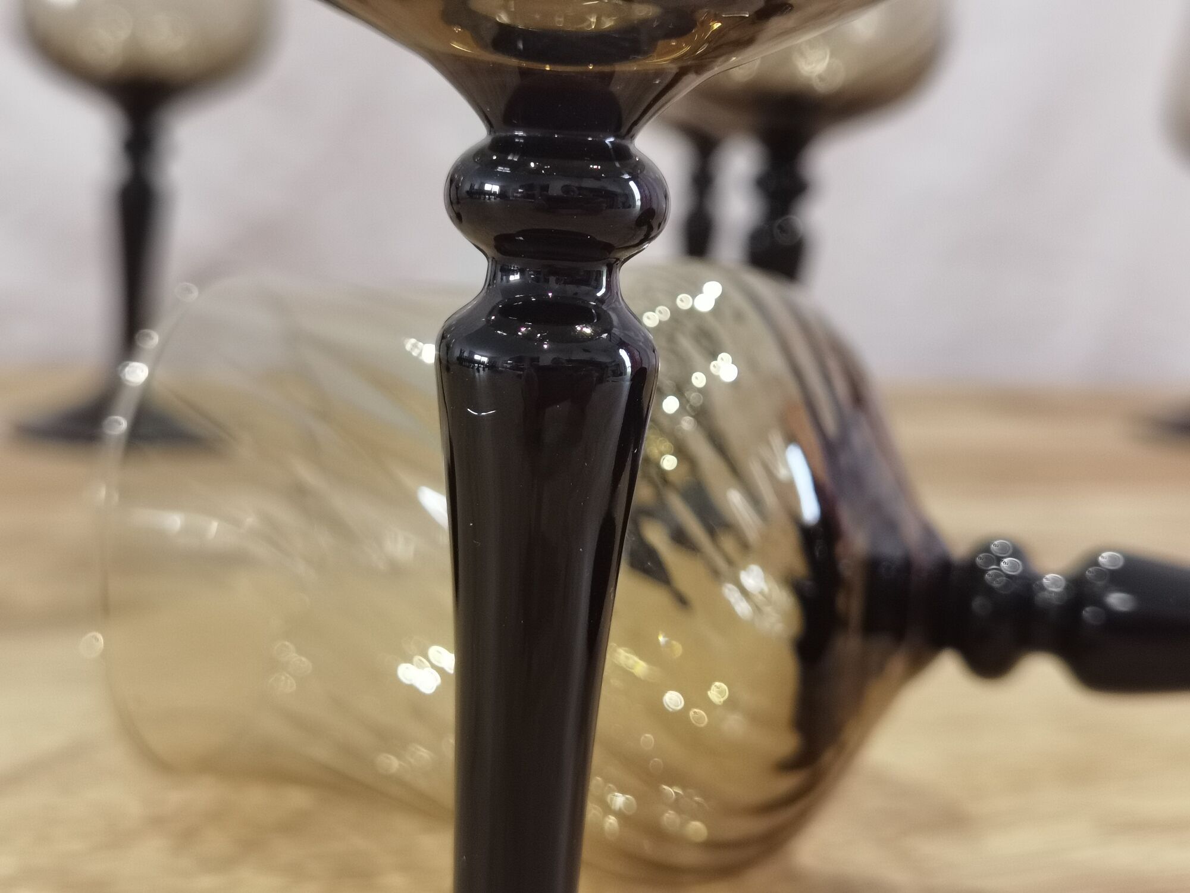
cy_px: 446
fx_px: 1616
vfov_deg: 30.9
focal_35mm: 47
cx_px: 595
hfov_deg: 40.4
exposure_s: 1/50
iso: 200
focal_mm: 6.71
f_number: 1.9
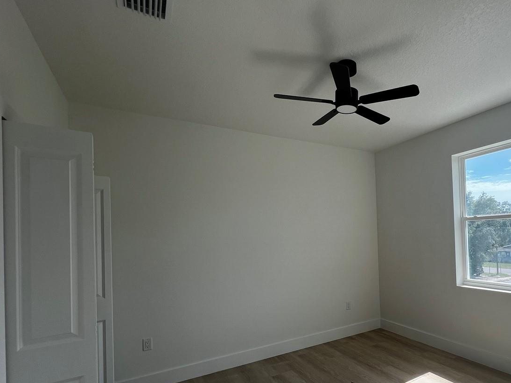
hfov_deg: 81.6
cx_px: 344
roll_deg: +2.1
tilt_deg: +0.7
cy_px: 233
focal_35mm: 19
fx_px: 280
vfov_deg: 67.9
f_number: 1.8
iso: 32
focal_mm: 1.57
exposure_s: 1/380
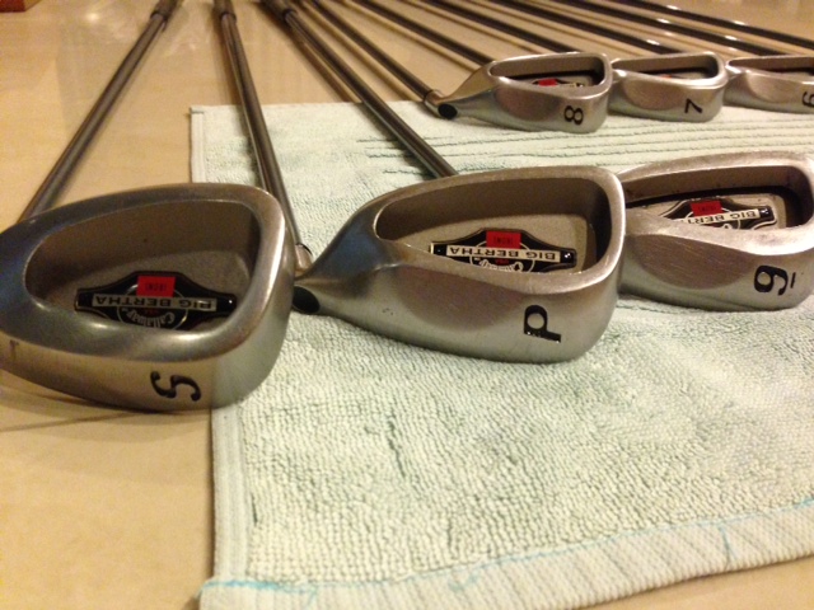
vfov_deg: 42.9
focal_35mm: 33
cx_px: 407
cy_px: 305
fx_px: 776
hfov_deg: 55.4
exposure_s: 1/15
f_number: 2.4
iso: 500
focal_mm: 4.13
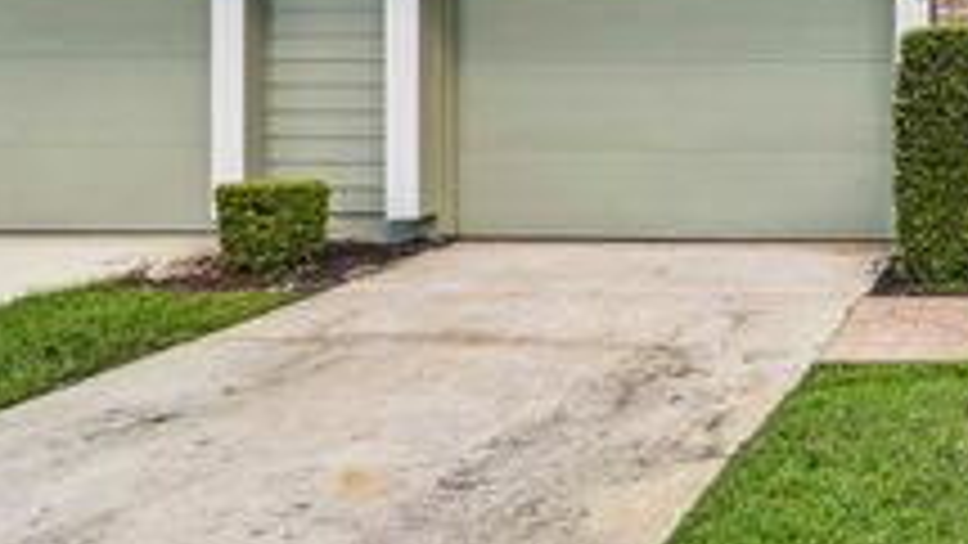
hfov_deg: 40.8
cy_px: 34
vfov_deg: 29.0
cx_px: 1081
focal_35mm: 39
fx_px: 1001
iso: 160
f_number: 20
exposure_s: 1/25
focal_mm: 16
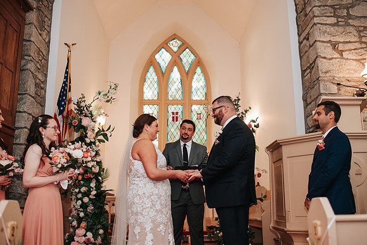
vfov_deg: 34.9
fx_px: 390
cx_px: 192
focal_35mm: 38
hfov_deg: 50.4
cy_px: 121
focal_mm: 35
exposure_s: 1/200
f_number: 2.8
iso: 800
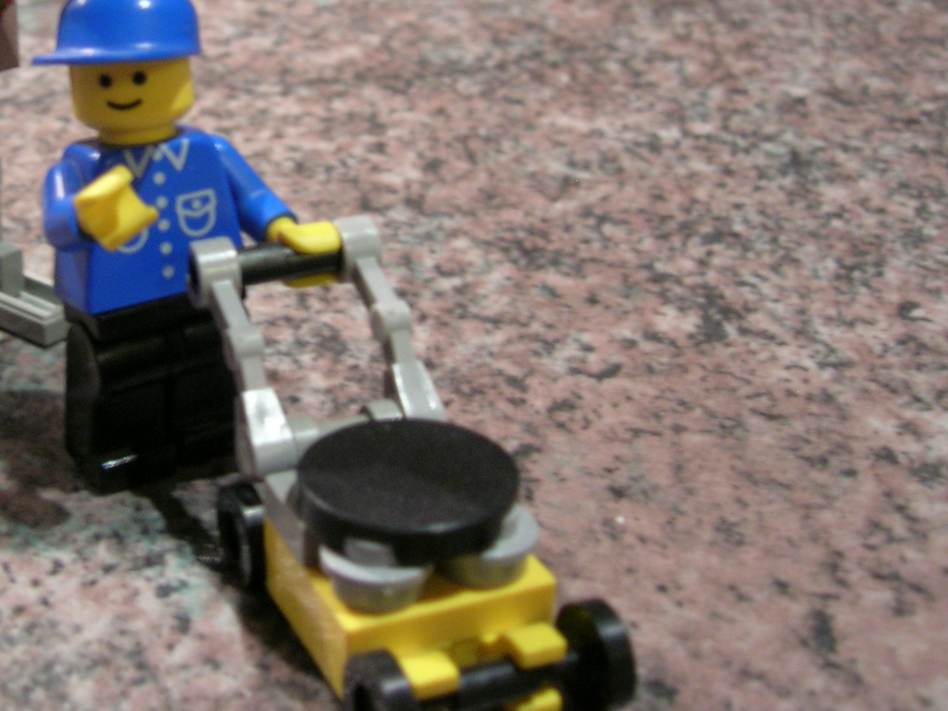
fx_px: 1643
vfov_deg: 24.1
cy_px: 163
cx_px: 186
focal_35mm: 60
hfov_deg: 31.3
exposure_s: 1/3.7
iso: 81
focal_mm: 5.7
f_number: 2.9
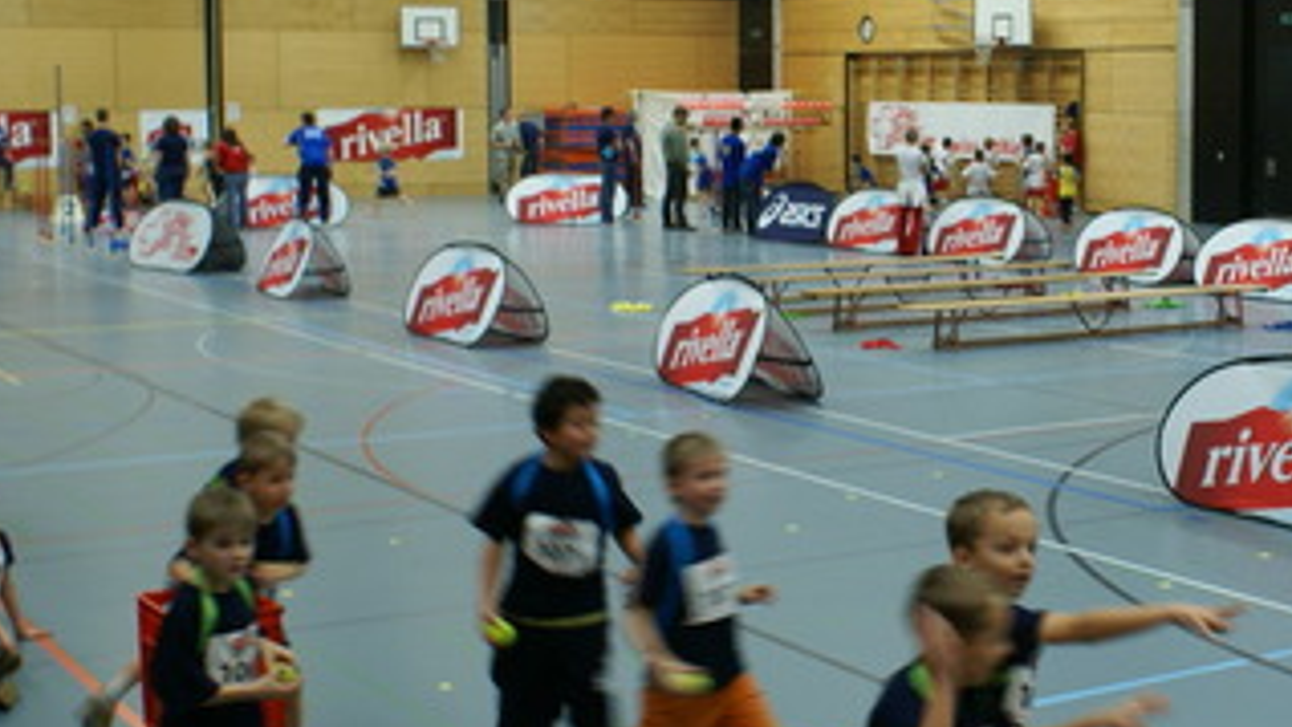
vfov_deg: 18.8
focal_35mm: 64
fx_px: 2193
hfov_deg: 32.0
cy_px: 341
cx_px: 1032
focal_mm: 24
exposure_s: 1/30
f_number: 4.5
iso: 400
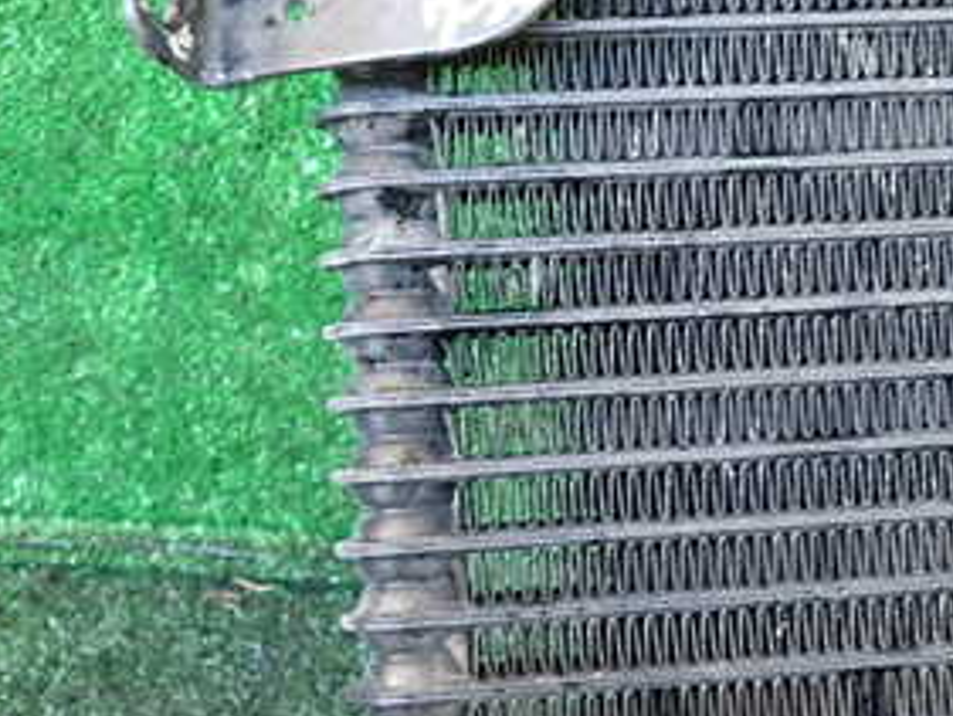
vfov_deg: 22.9
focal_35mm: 64
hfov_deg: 29.6
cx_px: 763
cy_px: 350
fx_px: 1763
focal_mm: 5.4
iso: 400
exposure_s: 1/30
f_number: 2.3
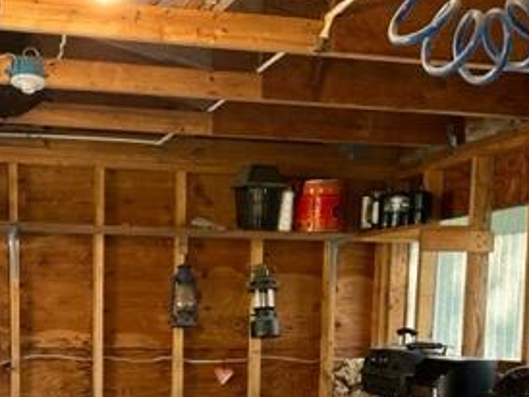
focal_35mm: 56
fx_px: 857
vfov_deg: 25.0
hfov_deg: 34.0
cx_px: 168
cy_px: 389
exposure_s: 1/120
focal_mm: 6.86
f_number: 1.78
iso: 160
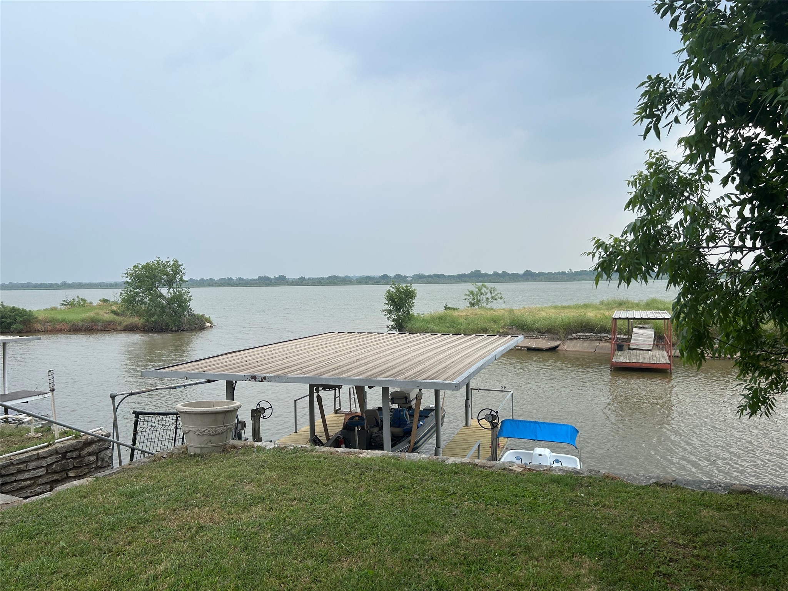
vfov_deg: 53.1
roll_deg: +0.1
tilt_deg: -1.7
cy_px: 296
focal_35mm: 26
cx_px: 394
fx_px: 592
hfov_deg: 67.3
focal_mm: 5.7
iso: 50
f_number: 1.5
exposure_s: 1/2045
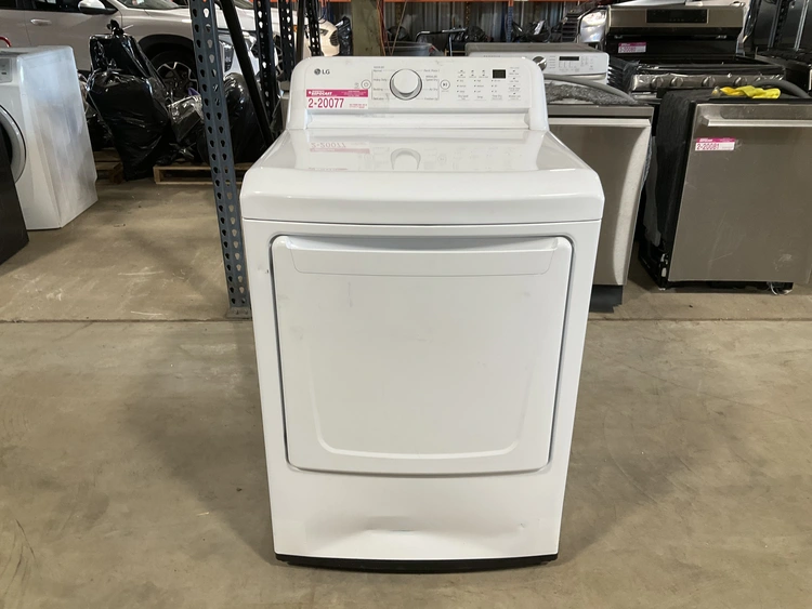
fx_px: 680
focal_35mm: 29
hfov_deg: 61.6
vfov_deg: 48.3
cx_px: 406
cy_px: 304
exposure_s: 1/60
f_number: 1.8
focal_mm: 3
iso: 64
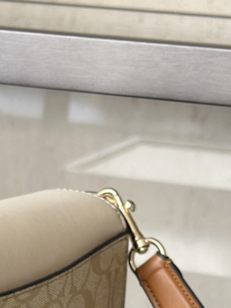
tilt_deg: -16.1
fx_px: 1458
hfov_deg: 8.9
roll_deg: -3.9
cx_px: -107
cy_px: 369
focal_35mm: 164
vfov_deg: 11.8
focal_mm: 6.86
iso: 125
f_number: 1.78
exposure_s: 1/141
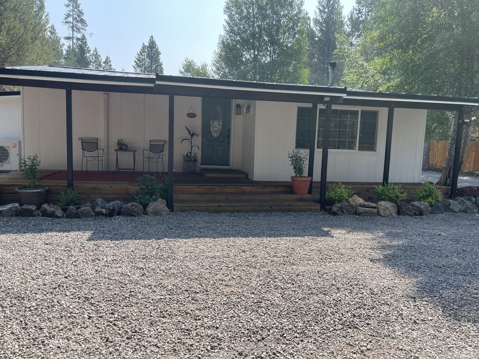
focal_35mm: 26
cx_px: 240
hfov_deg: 67.3
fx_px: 360
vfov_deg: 53.1
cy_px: 180
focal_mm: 5.1
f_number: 1.6
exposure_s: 1/1038
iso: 32
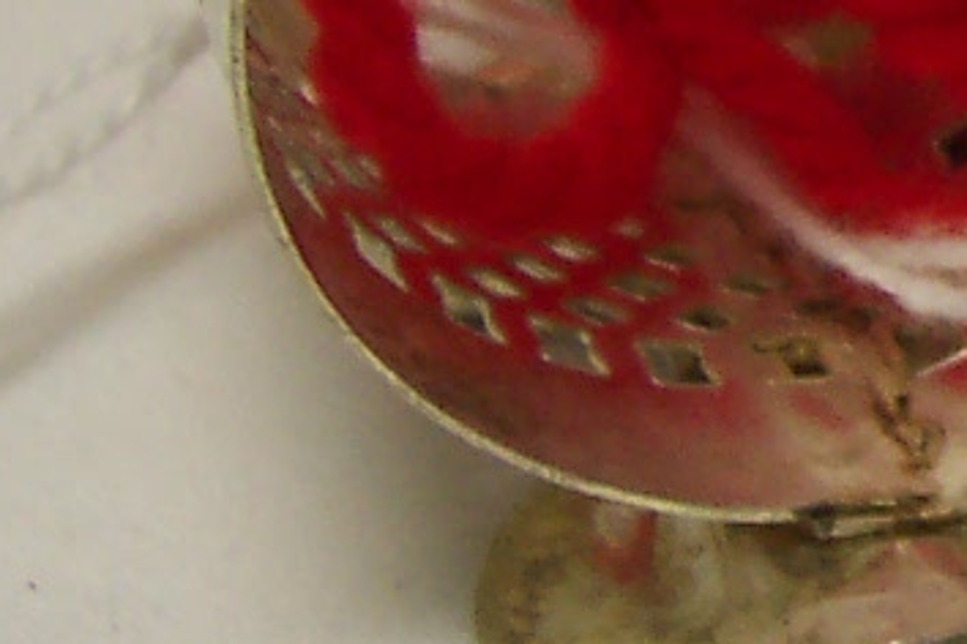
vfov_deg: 7.5
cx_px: 1967
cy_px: -314
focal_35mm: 180
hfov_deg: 10.5
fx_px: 4835
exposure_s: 1/90
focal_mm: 5.6
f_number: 2.8
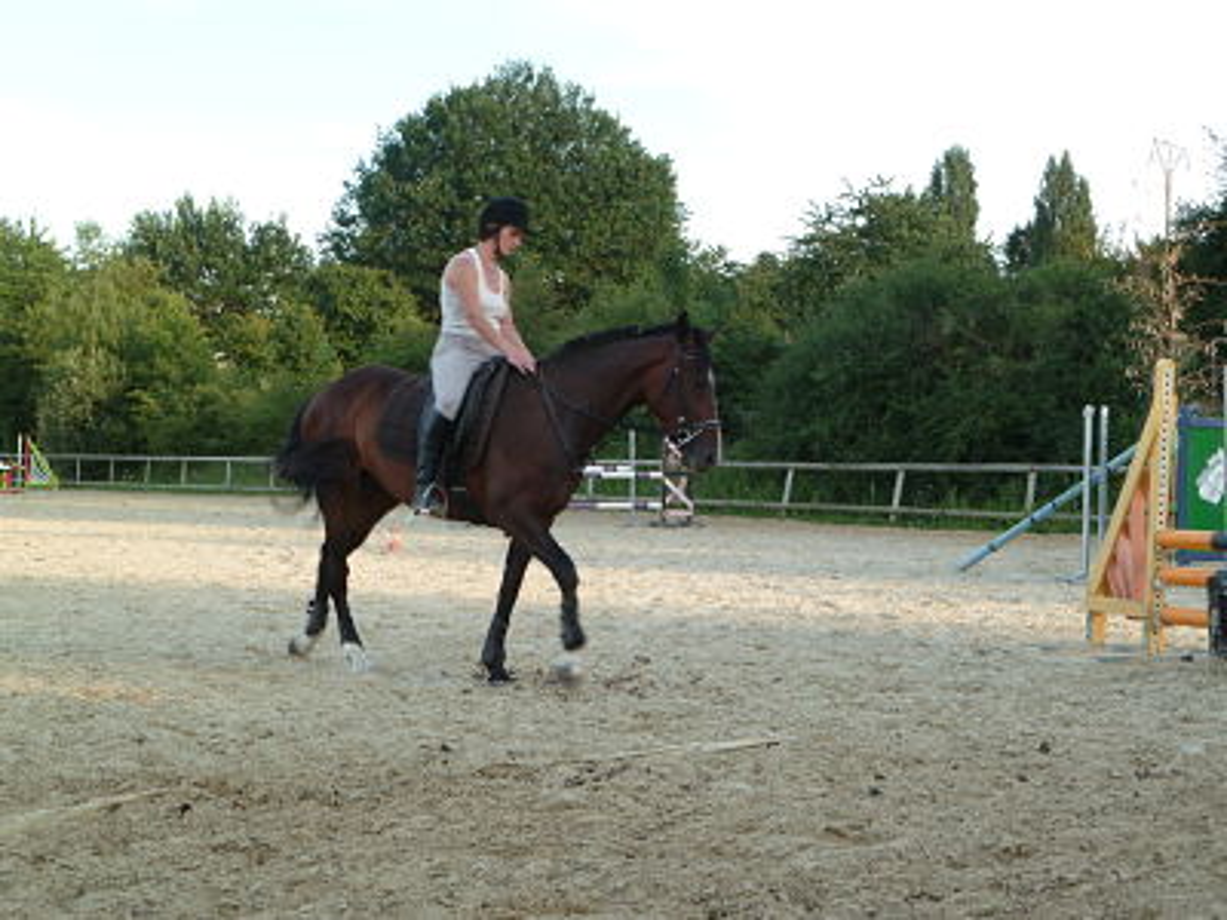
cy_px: 460
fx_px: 2162
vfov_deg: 24.0
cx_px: 614
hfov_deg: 31.7
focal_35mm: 61
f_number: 4.1
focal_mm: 10.9
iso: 80
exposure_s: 1/80
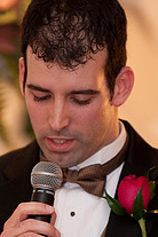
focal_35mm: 434
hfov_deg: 3.2
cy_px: 187
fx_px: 2857
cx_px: 13
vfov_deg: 4.7
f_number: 2.8
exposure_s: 1/60
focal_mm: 200
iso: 2000
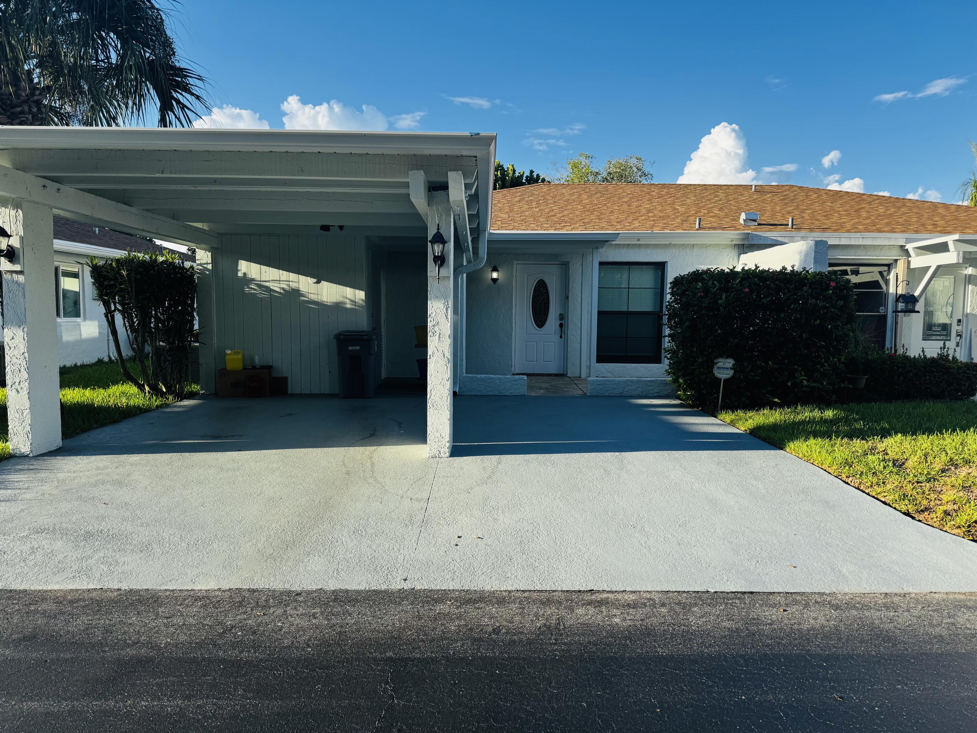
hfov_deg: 71.6
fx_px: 677
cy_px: 366
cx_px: 488
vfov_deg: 56.8
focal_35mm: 24
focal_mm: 6.76
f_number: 1.78
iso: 80
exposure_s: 1/1597
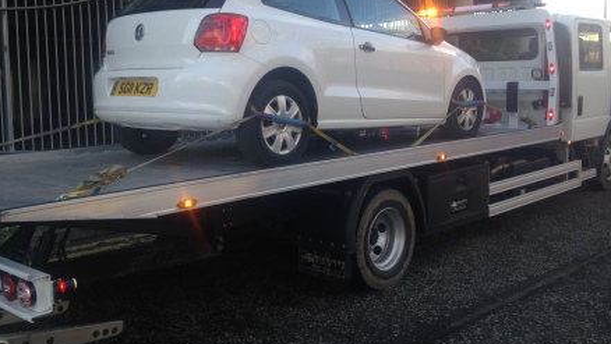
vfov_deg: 28.3
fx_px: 681
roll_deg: +0.6
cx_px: 300
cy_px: 141
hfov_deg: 48.3
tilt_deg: -2.3
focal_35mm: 42
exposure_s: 1/120
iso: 50
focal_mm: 4.12
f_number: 2.4
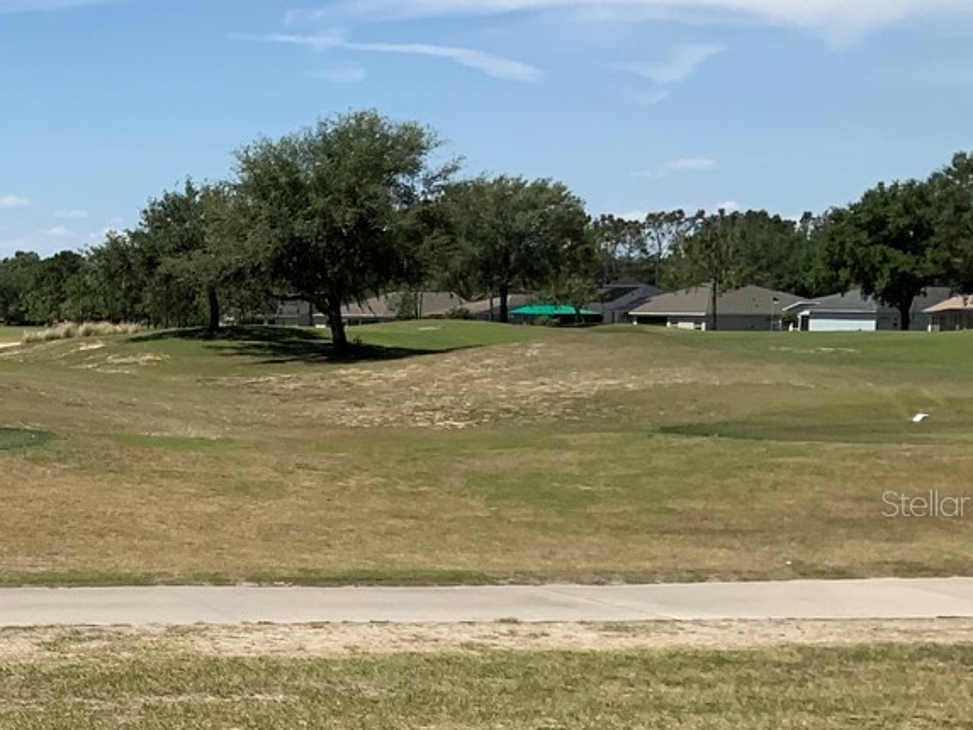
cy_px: 503
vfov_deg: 18.2
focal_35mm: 81
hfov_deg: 21.6
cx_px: -318
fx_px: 2277
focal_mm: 3
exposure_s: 1/2959
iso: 20
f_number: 1.8
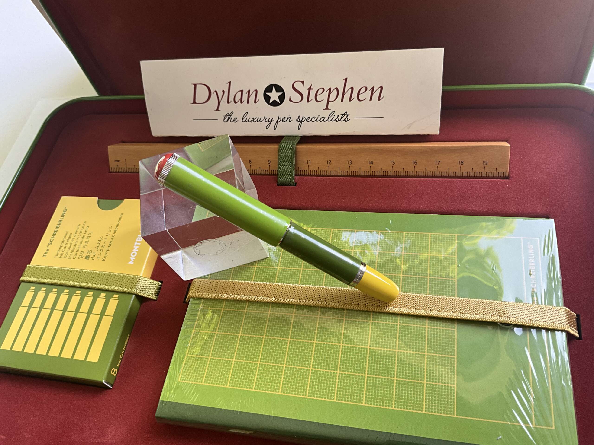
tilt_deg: -56.8
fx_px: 498
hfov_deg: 61.7
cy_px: 222
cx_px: 297
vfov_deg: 48.2
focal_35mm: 29
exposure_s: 1/122
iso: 64
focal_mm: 3
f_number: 1.8
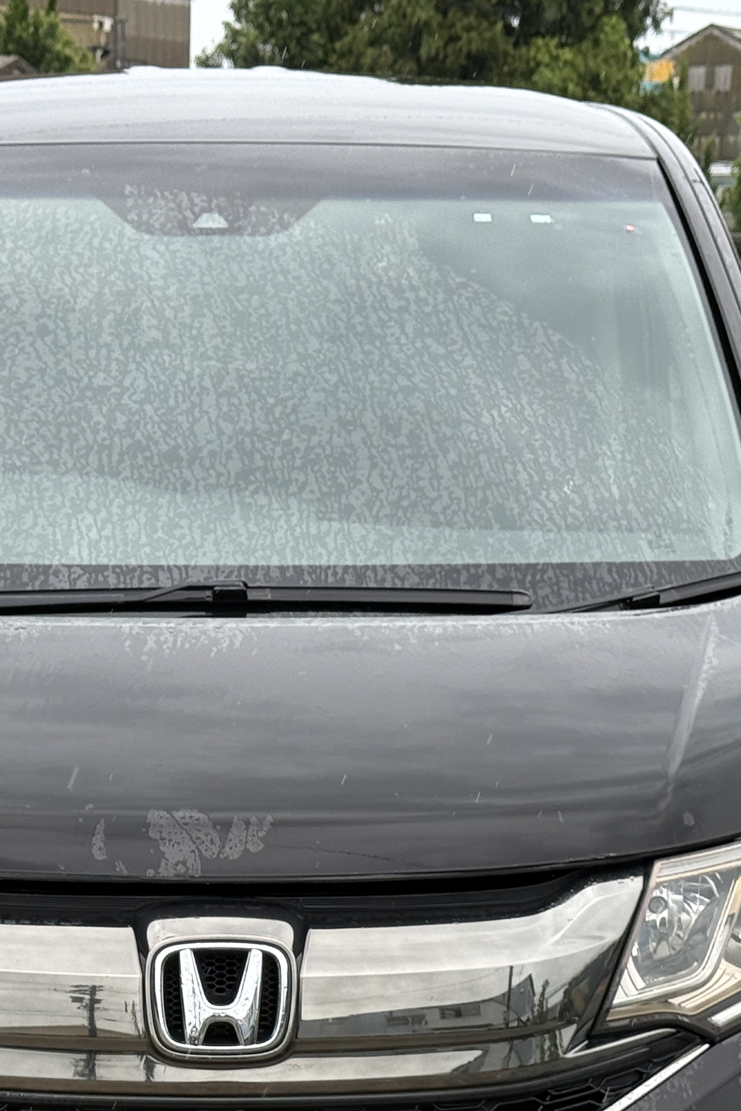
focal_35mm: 101
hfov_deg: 13.5
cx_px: 207
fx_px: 3118
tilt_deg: -10.0
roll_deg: -1.1
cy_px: 838
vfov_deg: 20.1
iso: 64
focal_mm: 6.76
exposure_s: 1/687
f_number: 1.78
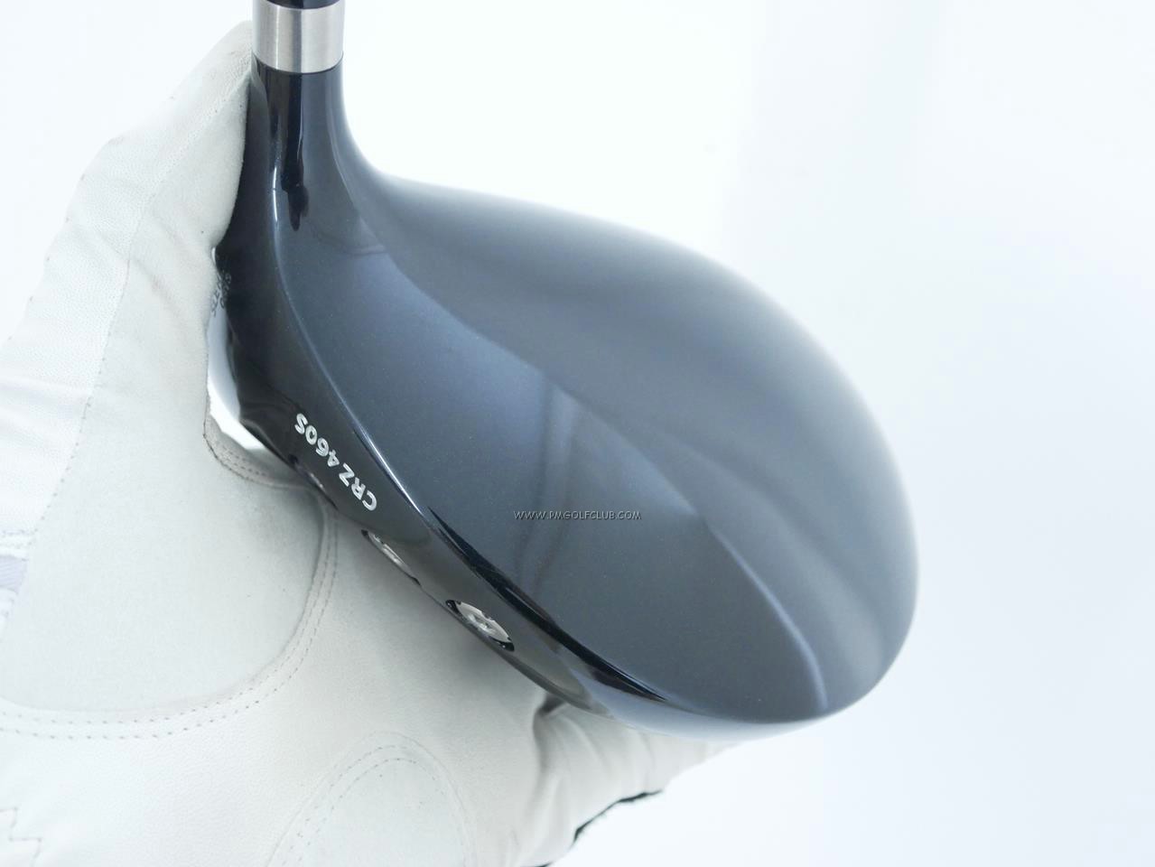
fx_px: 1669
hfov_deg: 38.2
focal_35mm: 50
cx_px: 578
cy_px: 434
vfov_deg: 29.1
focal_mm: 25
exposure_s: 1/40
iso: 1600
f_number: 4.5
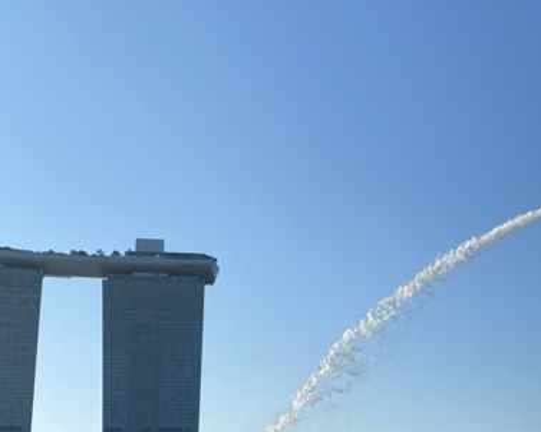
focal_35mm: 69
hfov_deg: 26.7
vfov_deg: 22.1
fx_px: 1104
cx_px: 481
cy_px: 274
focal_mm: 4.25
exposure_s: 1/3205
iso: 32
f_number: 1.8
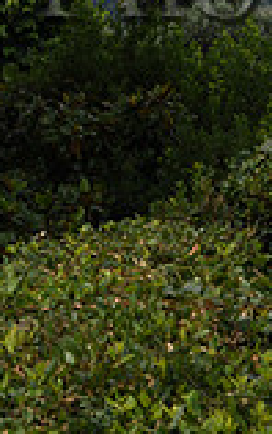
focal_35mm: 157
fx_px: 1859
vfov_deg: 13.1
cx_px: 36
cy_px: -15
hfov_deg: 8.3
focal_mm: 42
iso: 64
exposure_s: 1/200
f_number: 8
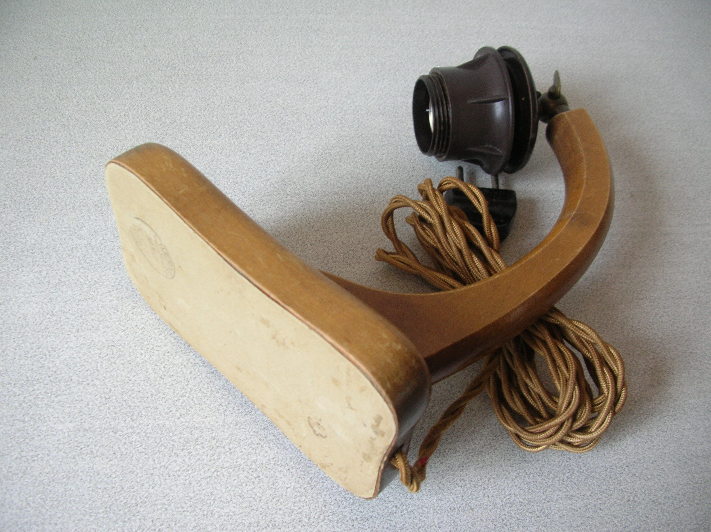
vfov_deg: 40.6
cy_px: 266
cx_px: 356
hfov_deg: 52.7
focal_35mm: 35
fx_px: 718
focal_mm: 5.8
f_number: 2.8
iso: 50
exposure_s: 1/7.5
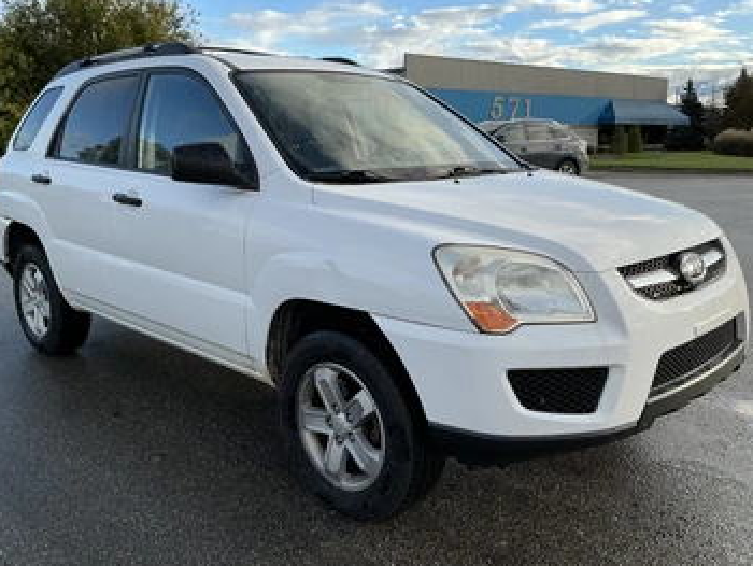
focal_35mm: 32
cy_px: 267
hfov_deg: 56.8
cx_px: 374
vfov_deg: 44.2
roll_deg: +0.2
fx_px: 697
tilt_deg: -8.0
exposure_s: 1/816
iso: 25
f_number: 1.8
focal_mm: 3
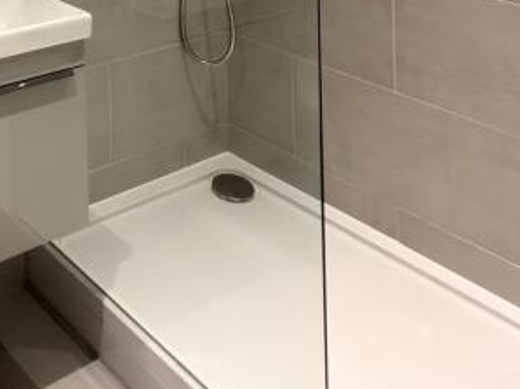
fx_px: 721
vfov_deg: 23.5
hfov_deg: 35.0
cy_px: -212
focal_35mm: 48
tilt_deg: +0.2
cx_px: -30
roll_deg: +0.8
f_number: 2.2
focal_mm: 2.22
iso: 125
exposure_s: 1/25
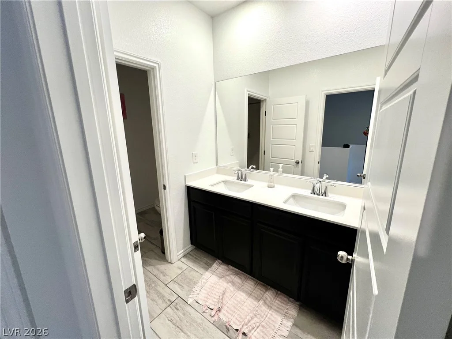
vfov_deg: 89.9
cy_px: 170
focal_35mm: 13
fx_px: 170
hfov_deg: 106.2
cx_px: 226
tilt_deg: -12.4
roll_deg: +1.6
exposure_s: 1/120
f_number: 1.8
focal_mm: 1.57
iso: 125
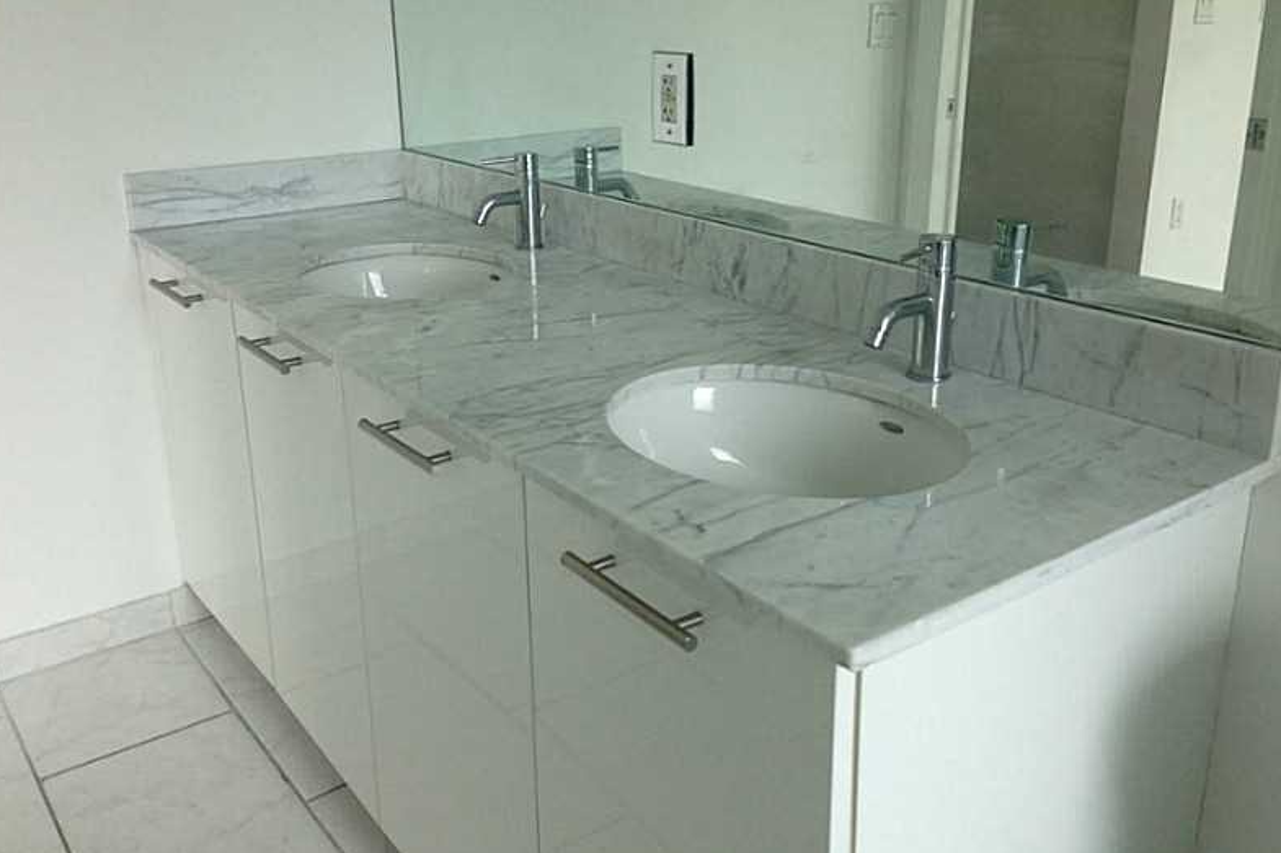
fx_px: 1245
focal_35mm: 35
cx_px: 632
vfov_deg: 37.8
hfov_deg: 54.4
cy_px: 370
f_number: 2.4
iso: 80
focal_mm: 4.12
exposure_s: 1/120
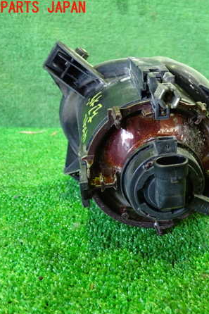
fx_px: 366
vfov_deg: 46.4
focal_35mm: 42
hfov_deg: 31.0
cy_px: 158
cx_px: 169
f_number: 2.3
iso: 800
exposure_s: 1/30
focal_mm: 5.4
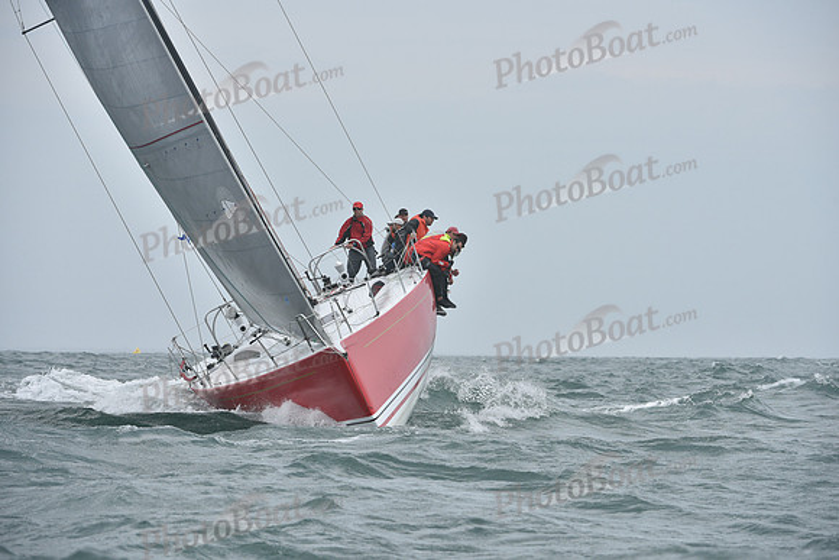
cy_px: 280
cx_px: 420
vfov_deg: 5.3
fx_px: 6061
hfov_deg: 7.9
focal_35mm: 260
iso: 320
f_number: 8
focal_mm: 260
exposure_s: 1/1000
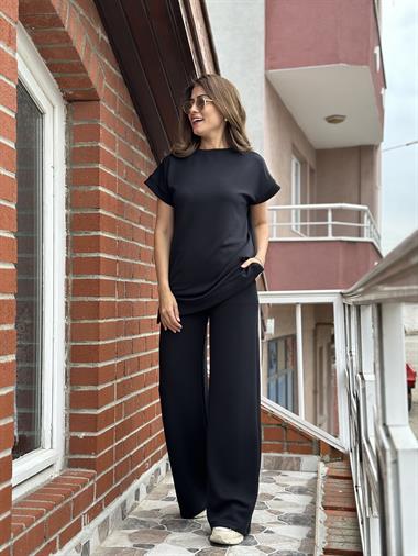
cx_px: 209
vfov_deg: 39.6
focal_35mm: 48
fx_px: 772
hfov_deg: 30.3
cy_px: 278
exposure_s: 1/529
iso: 80
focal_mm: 6.86
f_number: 1.78
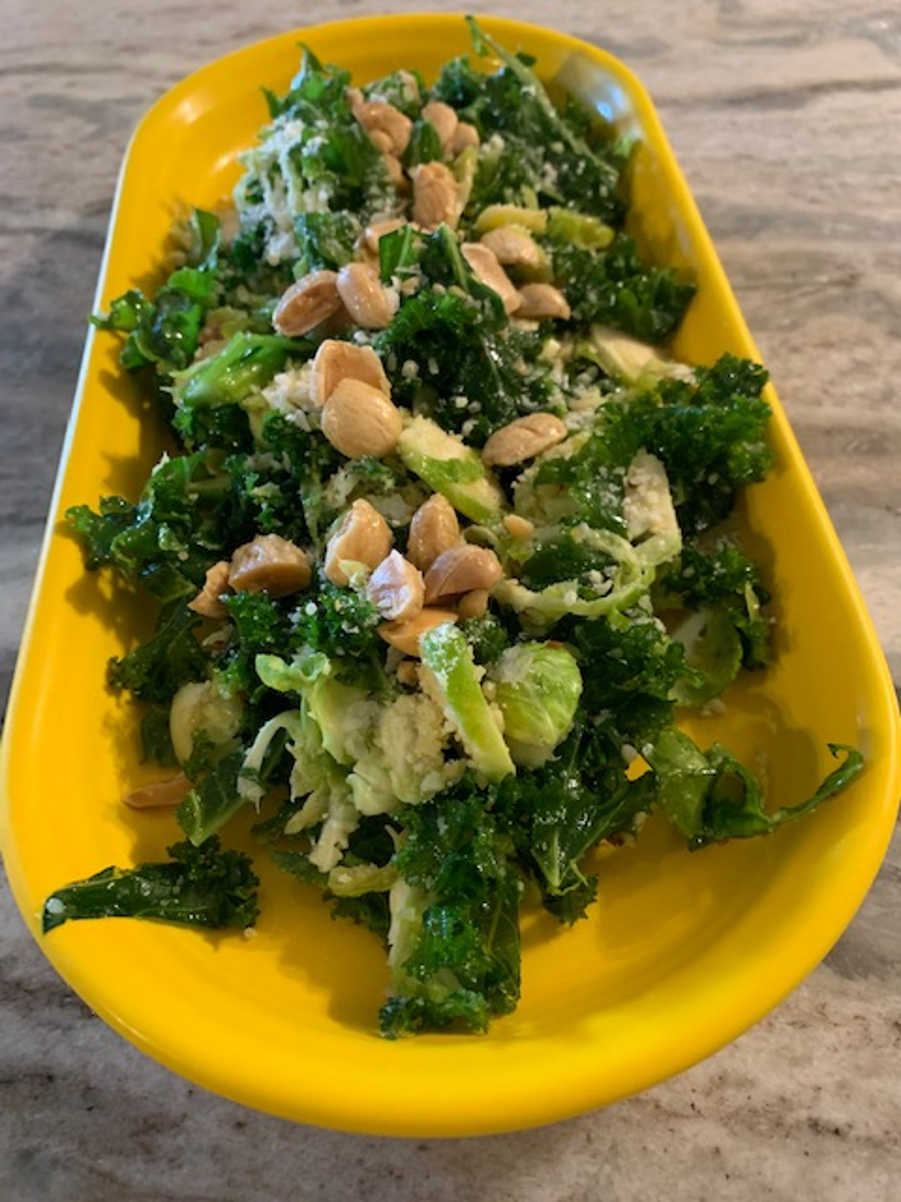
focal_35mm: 26
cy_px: 601
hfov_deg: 53.1
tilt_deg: -52.3
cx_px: 450
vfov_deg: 67.3
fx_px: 902
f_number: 1.8
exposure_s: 1/30
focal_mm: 4.25
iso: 500
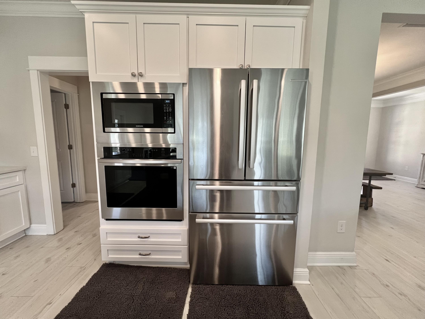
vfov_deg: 89.9
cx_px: 212
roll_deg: +0.2
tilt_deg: -7.1
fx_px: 160
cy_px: 160
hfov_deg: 106.2
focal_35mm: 13
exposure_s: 1/120
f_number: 1.8
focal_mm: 1.57
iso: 200
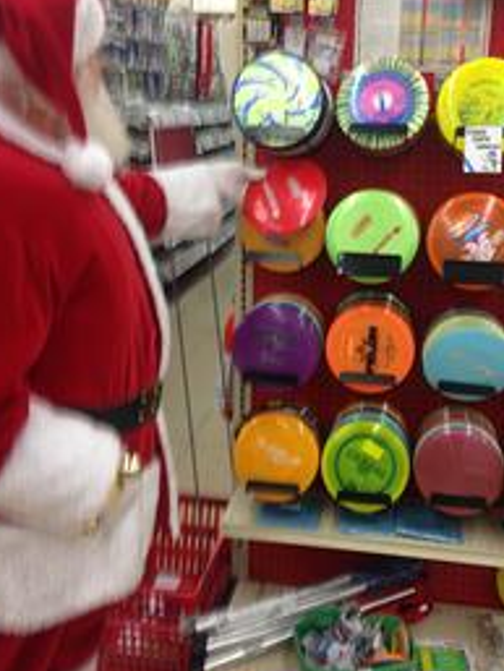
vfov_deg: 41.9
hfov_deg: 32.1
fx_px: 873
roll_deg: -2.6
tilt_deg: -4.2
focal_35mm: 45
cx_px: 307
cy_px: 279
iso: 50
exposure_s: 1/24
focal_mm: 4.12
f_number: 2.4
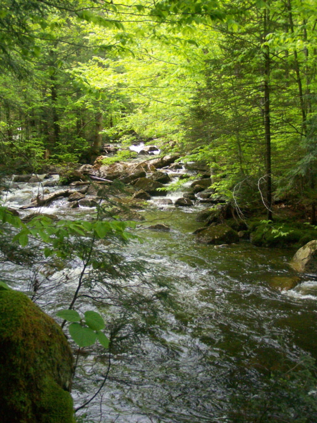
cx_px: 158
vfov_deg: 37.5
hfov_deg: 28.6
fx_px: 623
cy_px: 212
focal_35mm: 51
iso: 400
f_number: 3
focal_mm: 8.5
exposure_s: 1/400
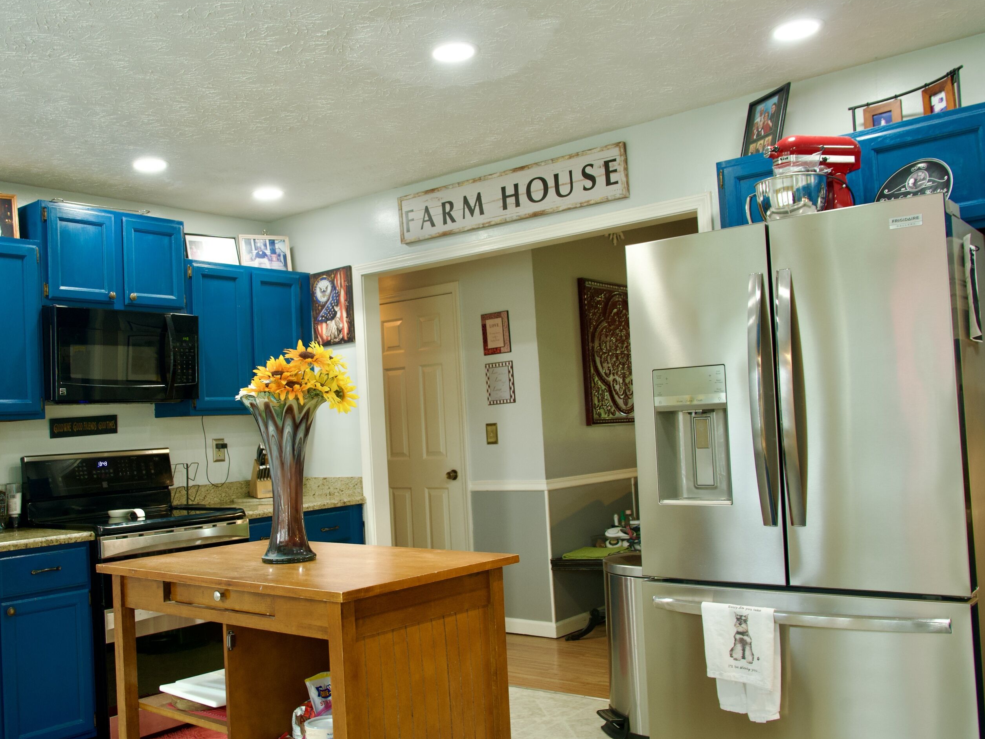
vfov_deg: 42.9
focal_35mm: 33
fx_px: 939
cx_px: 396
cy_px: 378
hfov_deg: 55.0
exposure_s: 1/40
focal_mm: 28
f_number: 6.3
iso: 800
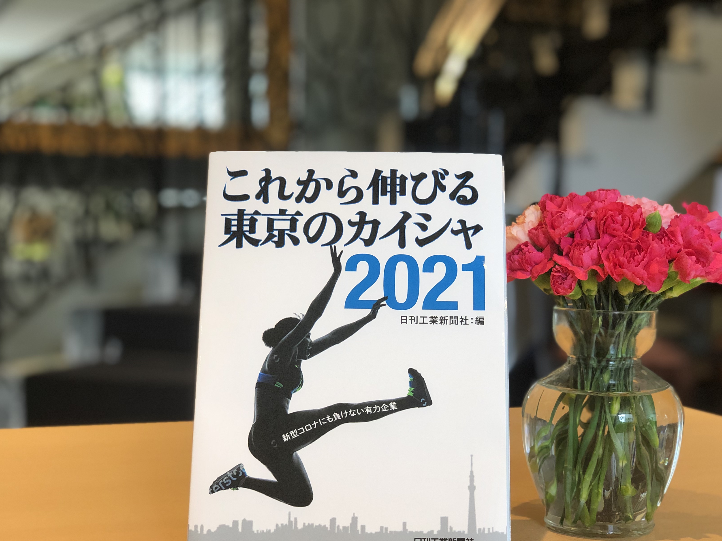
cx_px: 406
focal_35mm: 65
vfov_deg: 22.5
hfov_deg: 29.8
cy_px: 334
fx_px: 1356
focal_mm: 6
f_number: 2.4
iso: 50
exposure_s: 1/50
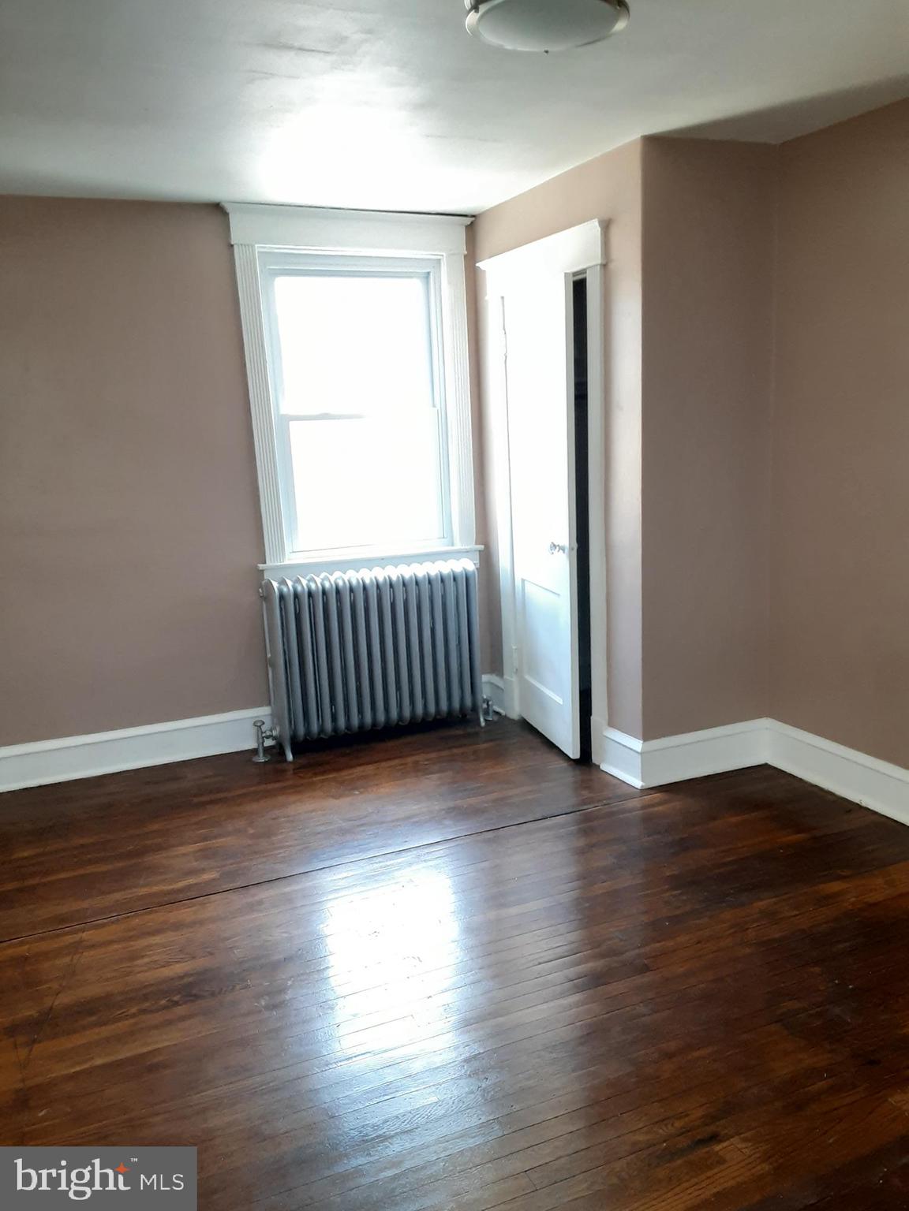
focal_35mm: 27
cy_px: 606
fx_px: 945
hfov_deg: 51.4
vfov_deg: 65.3
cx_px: 454
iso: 200
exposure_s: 1/60
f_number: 1.9
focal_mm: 2.91
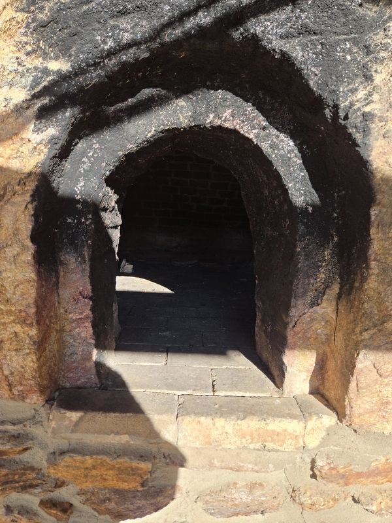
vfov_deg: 73.9
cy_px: 262
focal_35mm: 23
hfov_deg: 58.9
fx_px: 347
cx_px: 196
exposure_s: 1/550
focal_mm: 5.4
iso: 25
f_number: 1.8
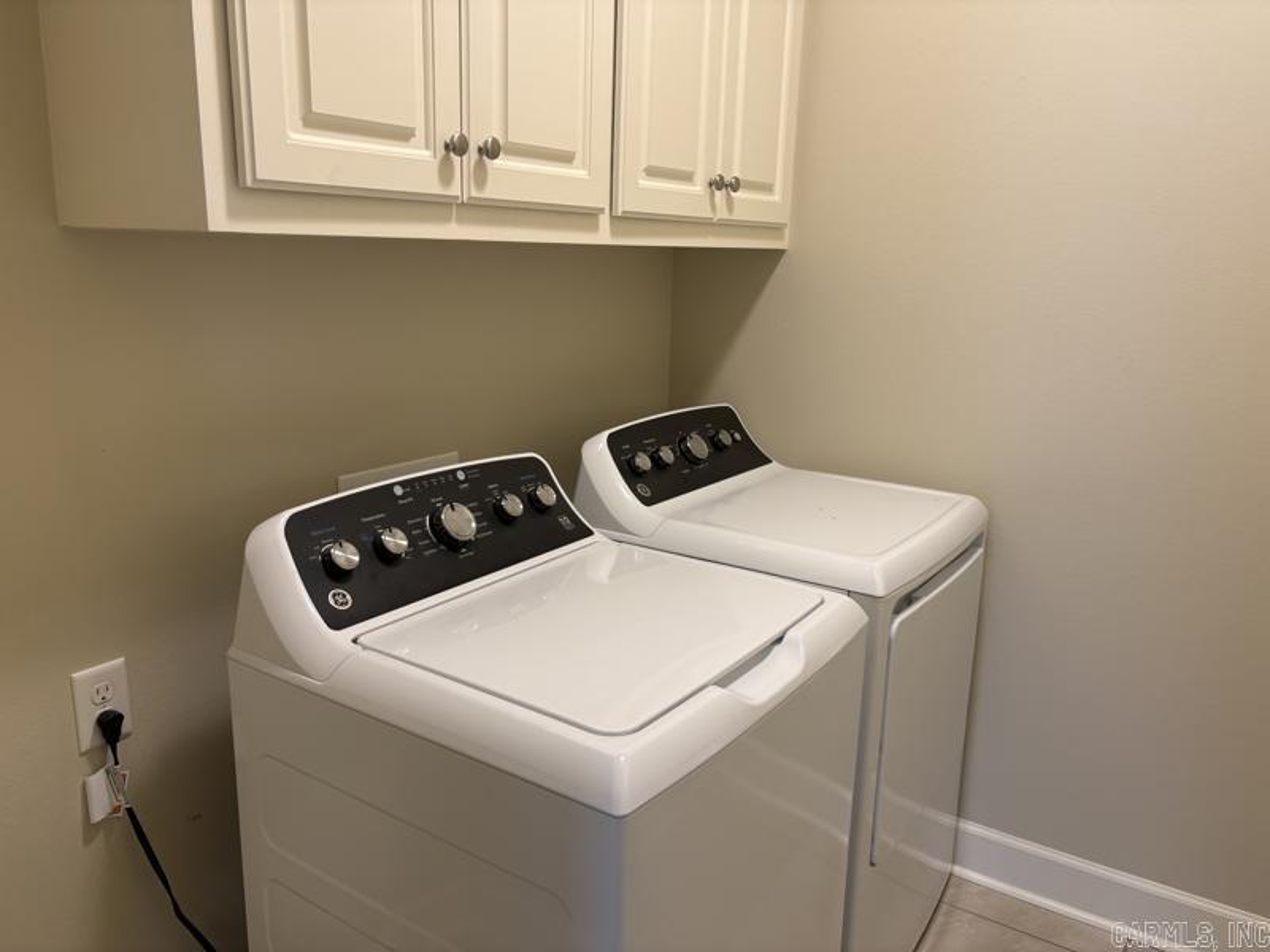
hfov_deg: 67.3
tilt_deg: -13.2
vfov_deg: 53.1
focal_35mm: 26
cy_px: 476
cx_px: 635
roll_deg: -1.3
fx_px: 954
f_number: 1.6
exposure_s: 1/60
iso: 80
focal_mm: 5.96
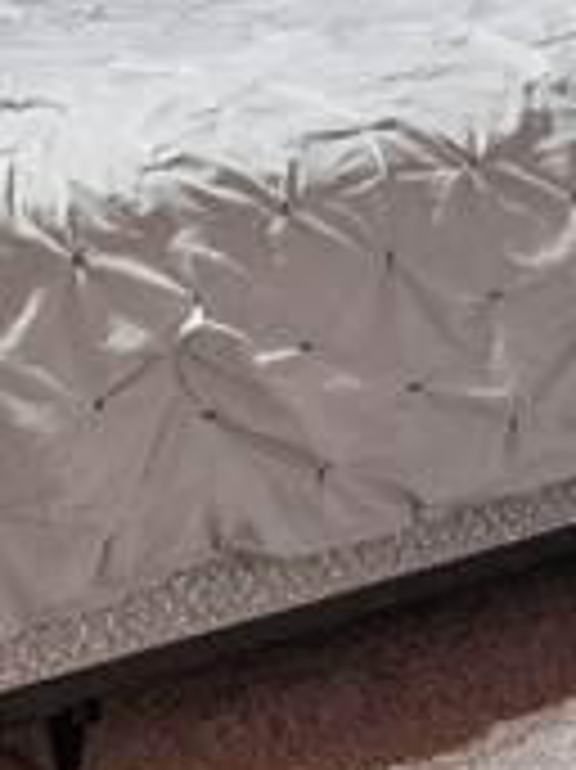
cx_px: 38
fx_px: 3399
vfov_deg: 12.3
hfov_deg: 9.6
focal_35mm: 153
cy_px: -408
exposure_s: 1/2
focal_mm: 16
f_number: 9
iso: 400
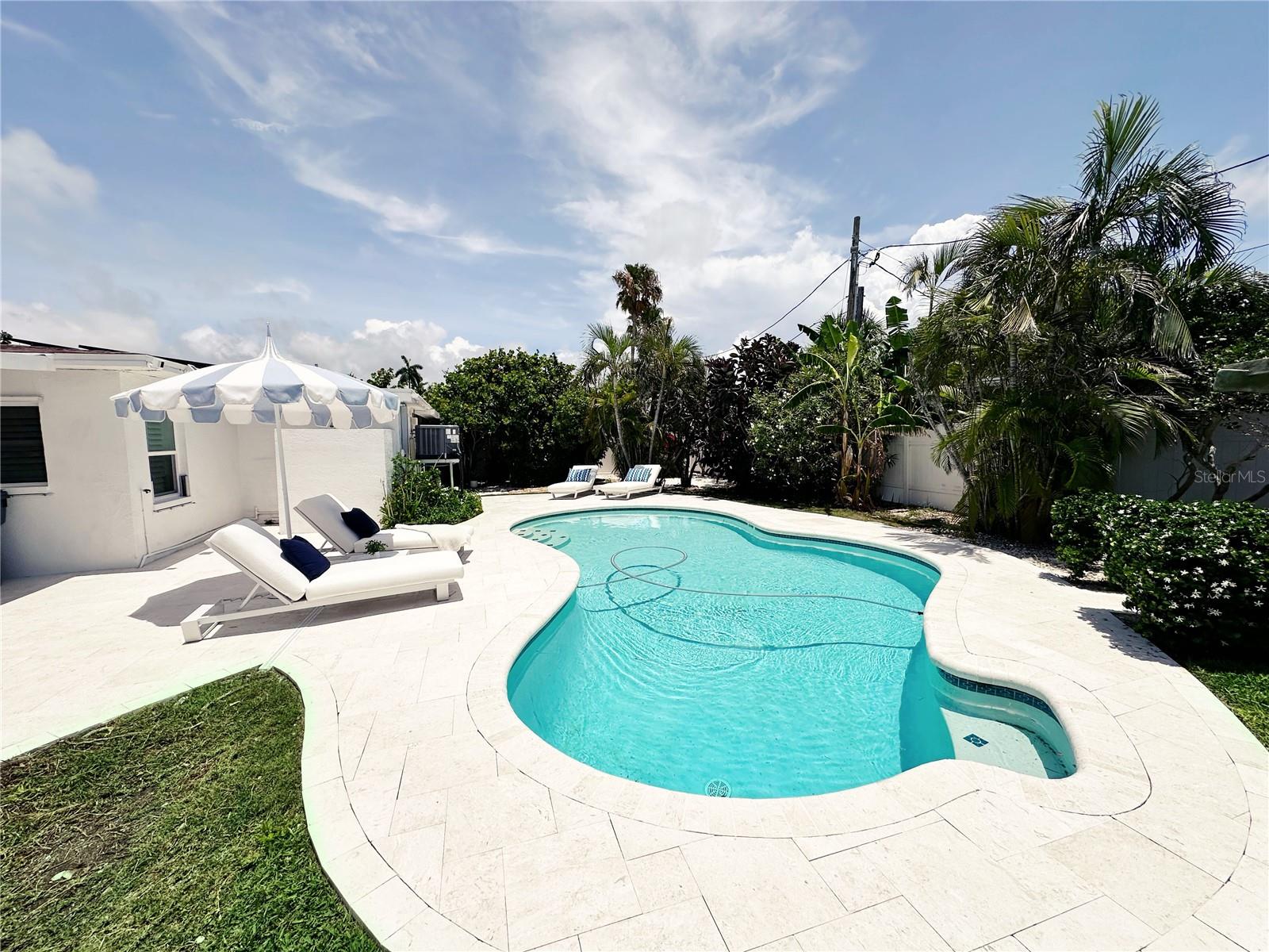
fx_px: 513
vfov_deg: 85.7
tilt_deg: -4.2
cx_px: 634
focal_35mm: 14
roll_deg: +1.1
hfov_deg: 102.1
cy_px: 476
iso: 50
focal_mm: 2.22
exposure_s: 1/5814
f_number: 2.2
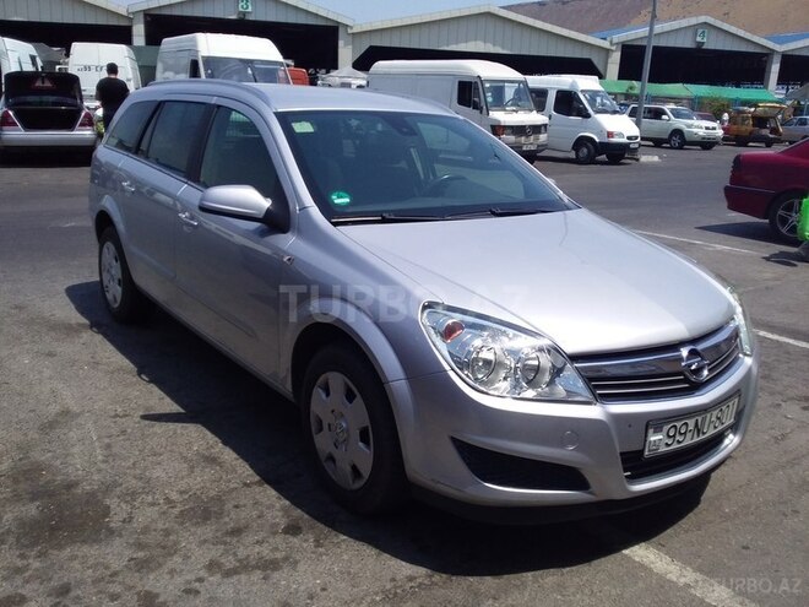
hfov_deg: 58.4
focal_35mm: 31
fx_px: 724
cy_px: 304
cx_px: 404
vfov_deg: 45.4
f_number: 2.2
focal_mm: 3.3
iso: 40
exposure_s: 1/1895
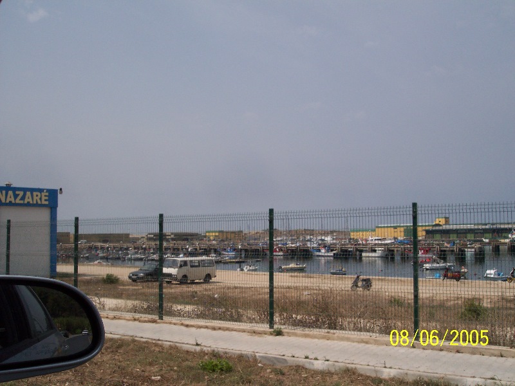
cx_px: 258
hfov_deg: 49.0
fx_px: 565
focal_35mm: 38
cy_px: 193
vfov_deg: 37.7
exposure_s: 1/1000
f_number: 4.8
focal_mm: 8
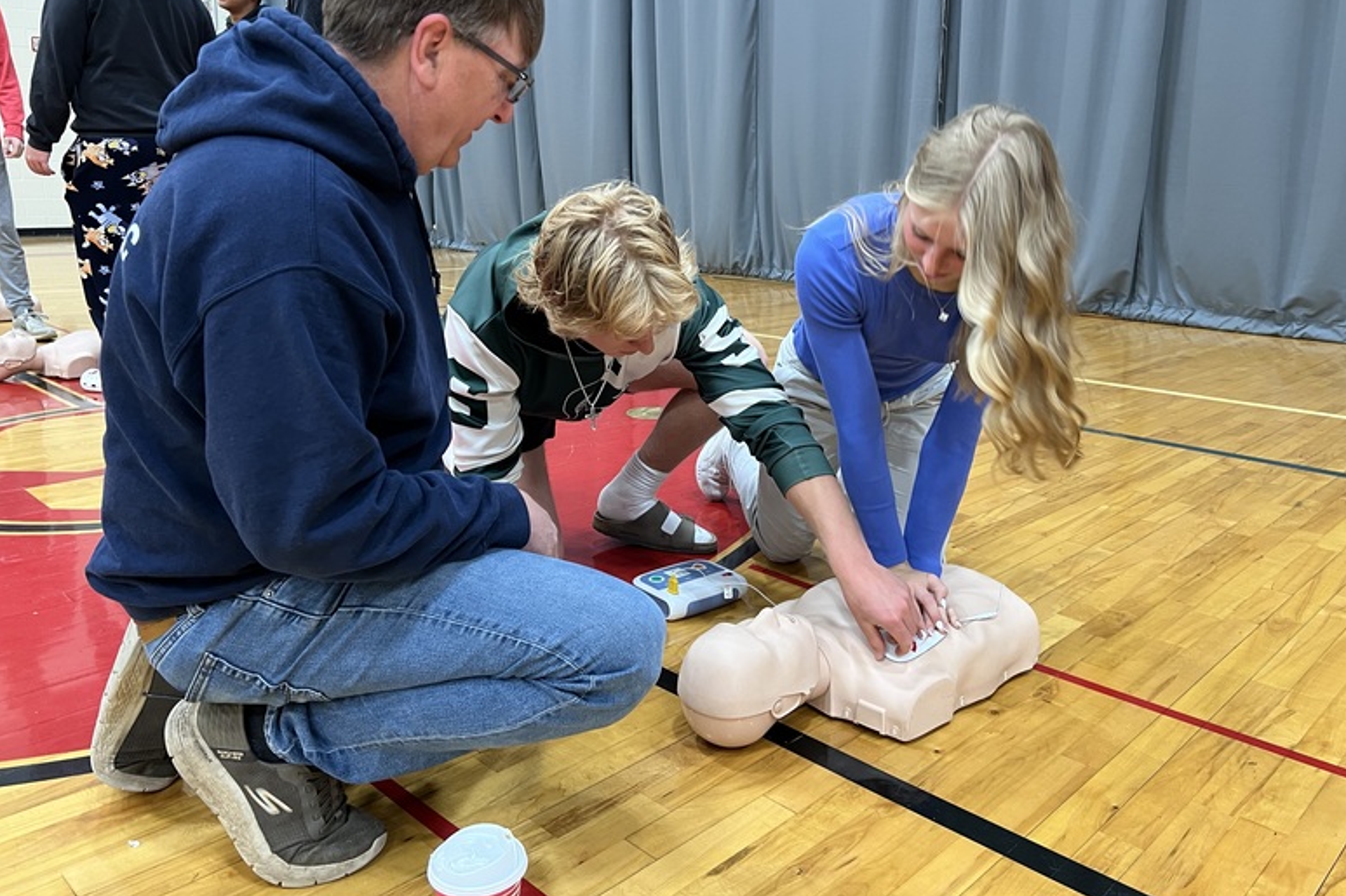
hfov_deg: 65.5
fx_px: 1047
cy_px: 423
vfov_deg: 46.4
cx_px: 695
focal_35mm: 28
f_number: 1.5
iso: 160
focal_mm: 5.7
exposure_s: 1/60
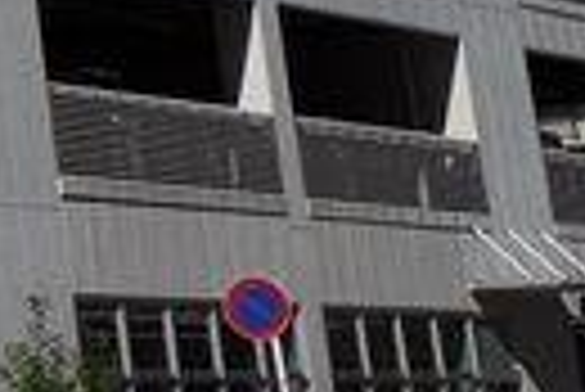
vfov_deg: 7.8
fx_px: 2798
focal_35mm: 172
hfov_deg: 9.3
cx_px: -1206
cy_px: -264
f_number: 5
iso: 200
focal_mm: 18.3
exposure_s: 1/1600
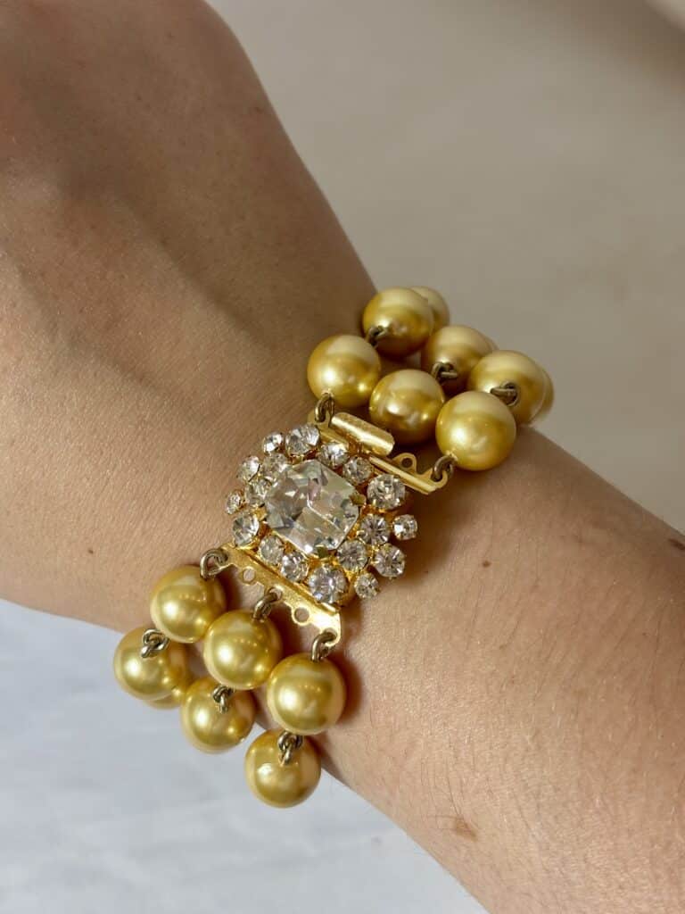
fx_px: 1372
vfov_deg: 36.8
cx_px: 342
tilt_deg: -69.0
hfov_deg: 28.0
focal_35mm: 52
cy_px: 457
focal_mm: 5.96
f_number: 1.6
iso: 32
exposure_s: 1/100
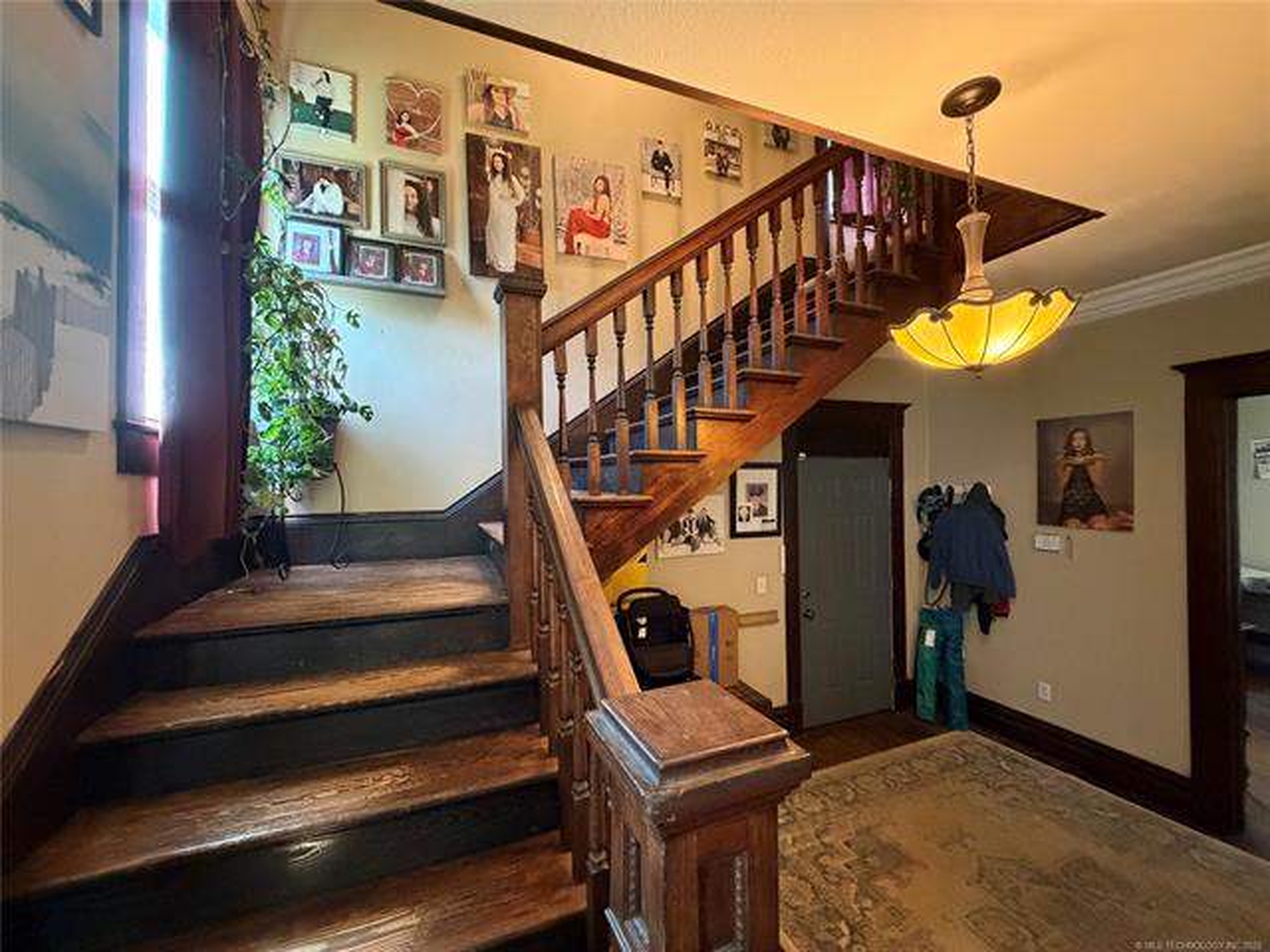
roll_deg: +0.9
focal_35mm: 14
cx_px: 635
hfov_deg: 102.1
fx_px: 514
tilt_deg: +1.1
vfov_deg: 85.7
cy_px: 476
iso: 1000
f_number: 2.2
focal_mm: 2.22
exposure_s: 1/40
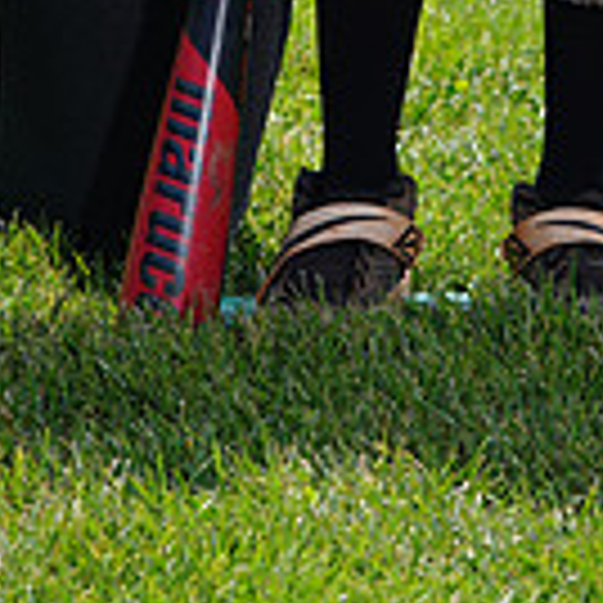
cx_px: 106
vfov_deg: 3.9
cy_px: -666
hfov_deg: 3.9
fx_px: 8770
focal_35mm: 445
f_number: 8
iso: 100
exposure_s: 1/250
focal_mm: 121
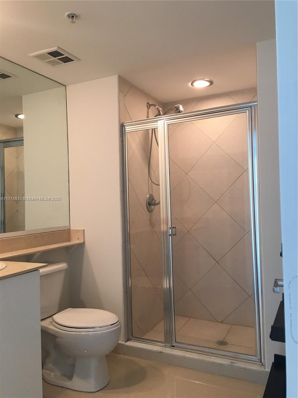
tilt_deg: +2.0
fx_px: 333
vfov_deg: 61.7
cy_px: 199
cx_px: 149
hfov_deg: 48.2
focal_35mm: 29
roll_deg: +1.7
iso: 50
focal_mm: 4.15
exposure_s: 1/15
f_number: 2.2
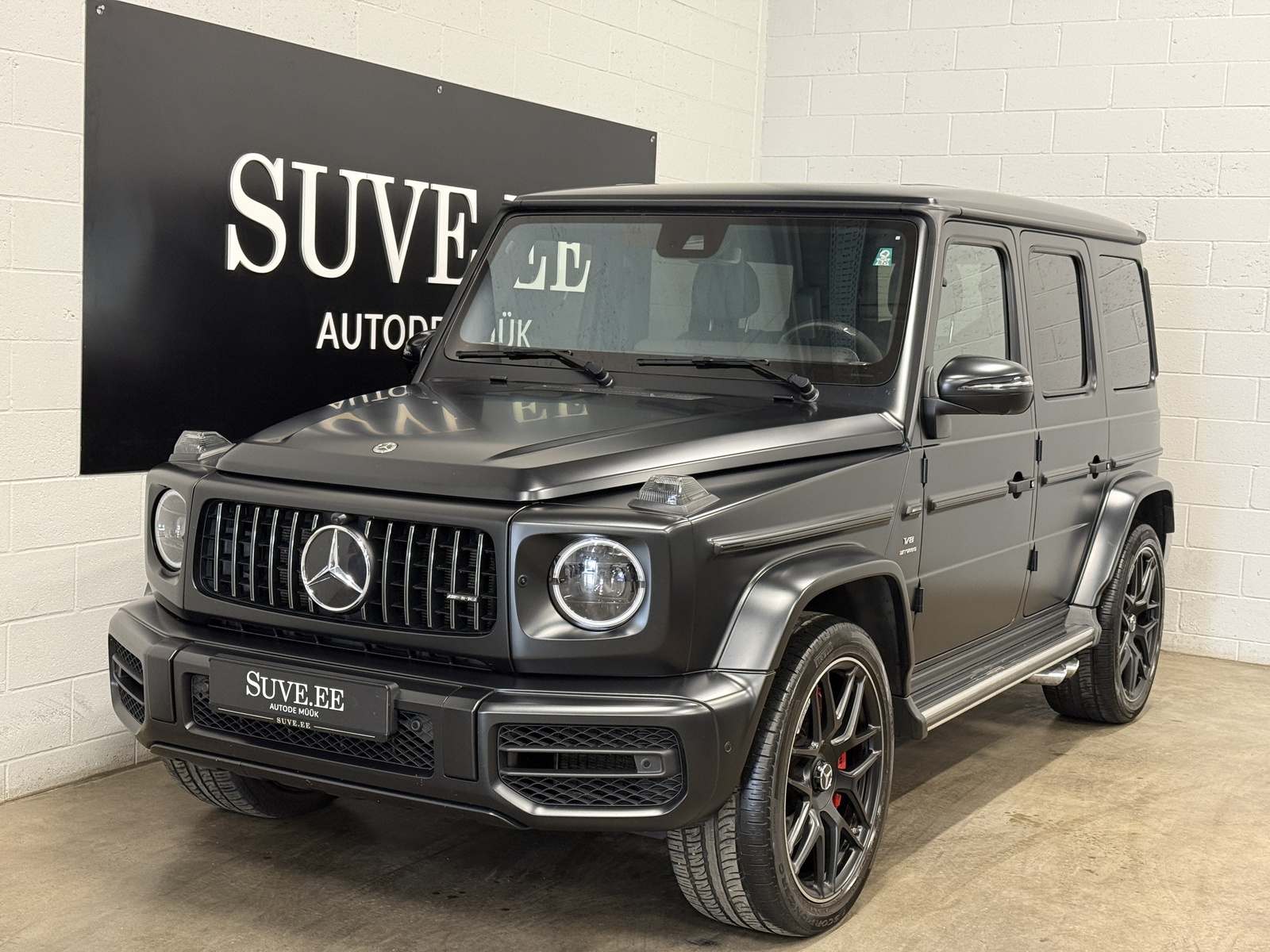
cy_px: 476
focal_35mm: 48
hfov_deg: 39.7
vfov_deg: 30.3
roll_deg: -2.5
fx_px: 1761
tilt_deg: -5.4
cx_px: 635
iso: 200
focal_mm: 6.76
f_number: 1.78
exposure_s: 1/50
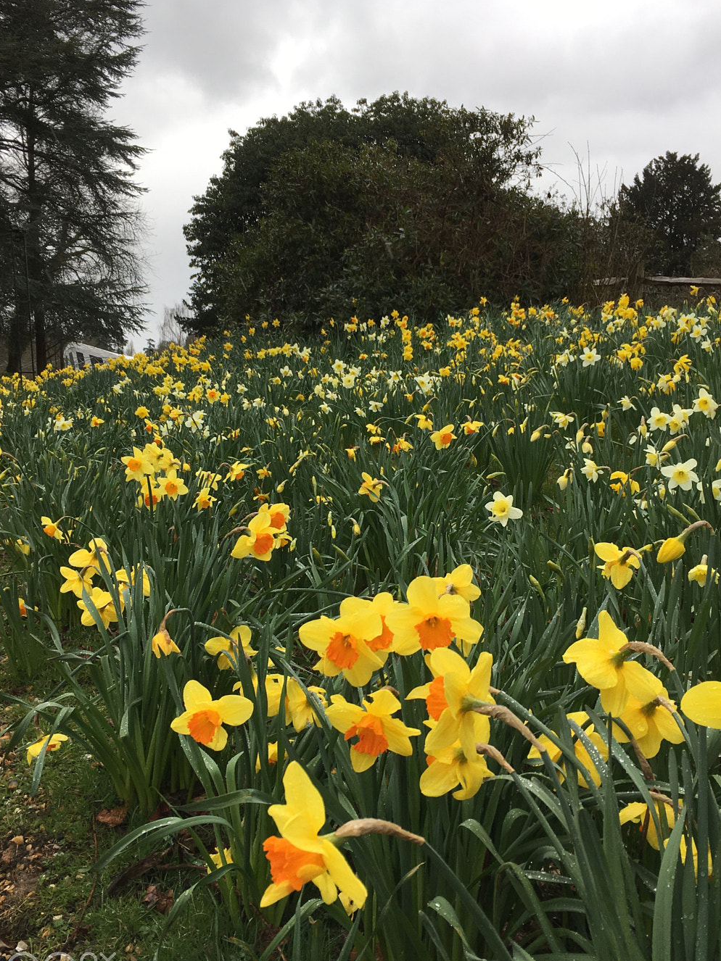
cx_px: 371
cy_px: 484
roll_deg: +0.5
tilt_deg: -6.4
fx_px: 972
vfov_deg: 52.6
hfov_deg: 40.7
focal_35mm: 35
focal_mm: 4.15
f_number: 2.2
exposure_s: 1/463
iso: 25
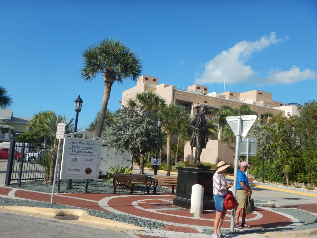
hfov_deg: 54.0
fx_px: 311
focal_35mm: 34
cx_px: 158
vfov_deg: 41.8
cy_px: 119
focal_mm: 6.1
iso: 125
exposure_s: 1/1000
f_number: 4.2
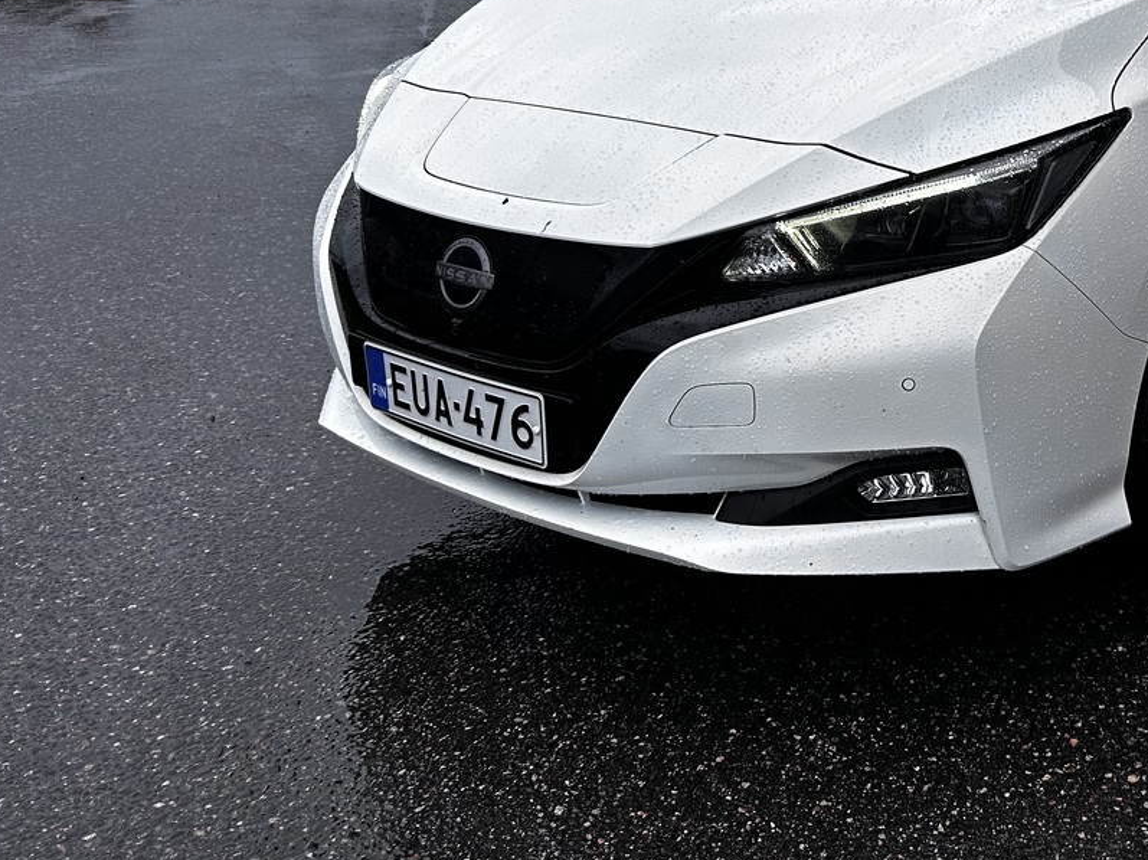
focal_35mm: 47
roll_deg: -0.7
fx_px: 1558
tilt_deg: -14.0
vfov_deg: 30.1
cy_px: 169
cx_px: 995
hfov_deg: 38.2
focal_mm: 5.7
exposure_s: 1/1531
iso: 50
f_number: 1.5
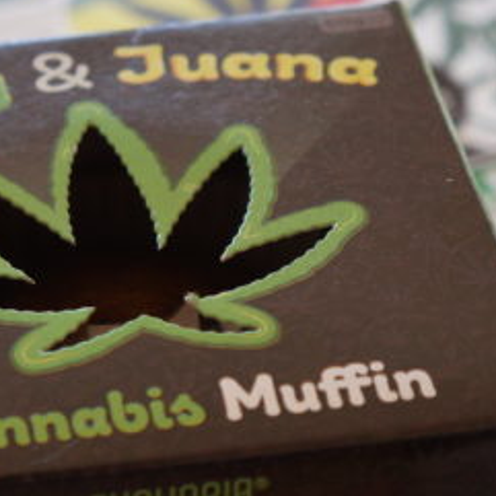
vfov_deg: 13.3
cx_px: 80
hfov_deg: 13.3
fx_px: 2107
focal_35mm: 130
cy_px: 448
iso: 250
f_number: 4
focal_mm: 32
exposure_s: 1/160
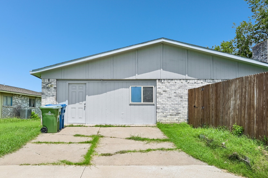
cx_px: 113
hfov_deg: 60.0
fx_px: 231
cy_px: 105
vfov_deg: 42.2
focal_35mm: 31
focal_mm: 25
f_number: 8
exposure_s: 1/2000
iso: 400
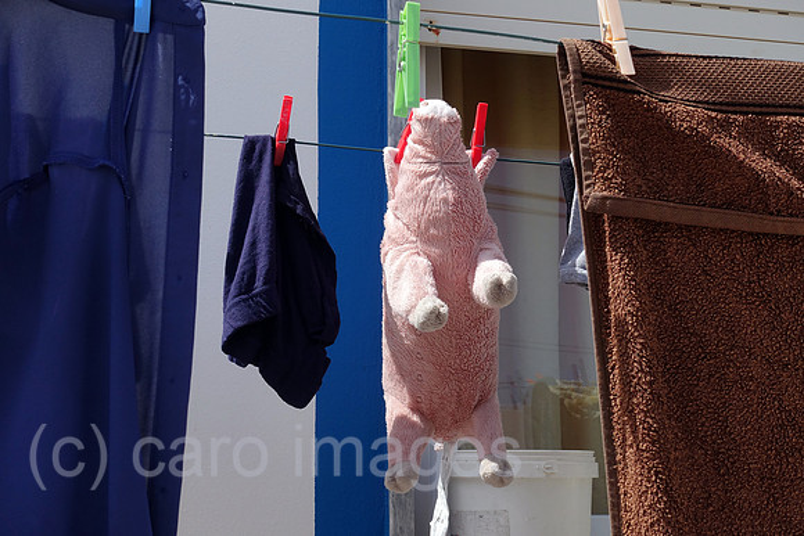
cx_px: 402
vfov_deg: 24.2
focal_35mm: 56
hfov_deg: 35.6
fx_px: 1251
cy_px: 268
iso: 250
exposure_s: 1/500
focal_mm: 20.63
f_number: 7.1
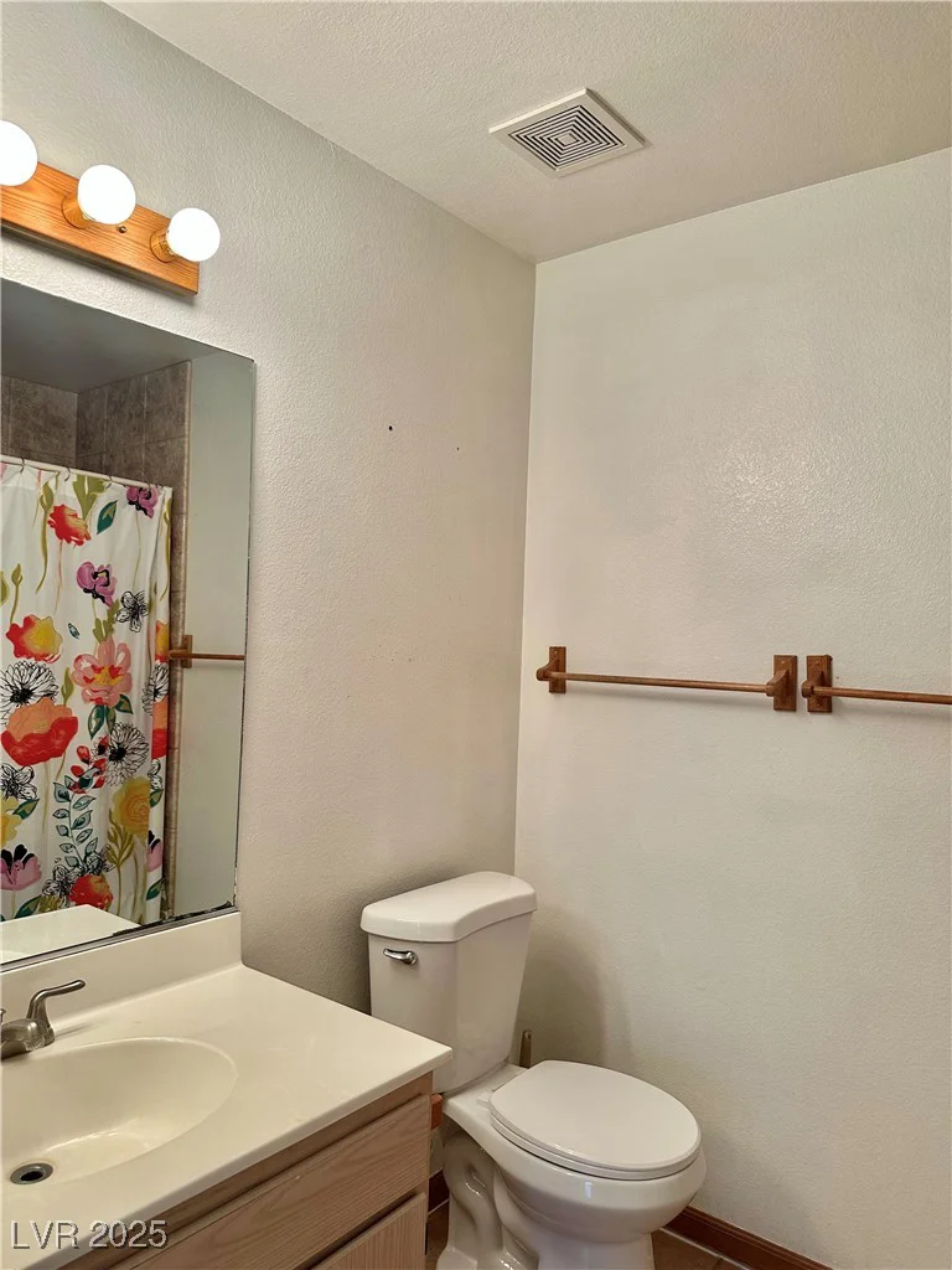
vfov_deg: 71.6
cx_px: 476
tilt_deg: +1.4
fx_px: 880
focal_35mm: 24
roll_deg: -2.9
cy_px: 635
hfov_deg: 56.8
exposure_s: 1/120
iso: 125
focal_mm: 6.86
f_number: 1.78
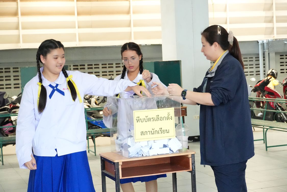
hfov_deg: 28.1
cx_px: 144
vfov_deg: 18.9
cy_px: 96
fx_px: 574
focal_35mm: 72
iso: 8000
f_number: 5
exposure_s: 1/320
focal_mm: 48
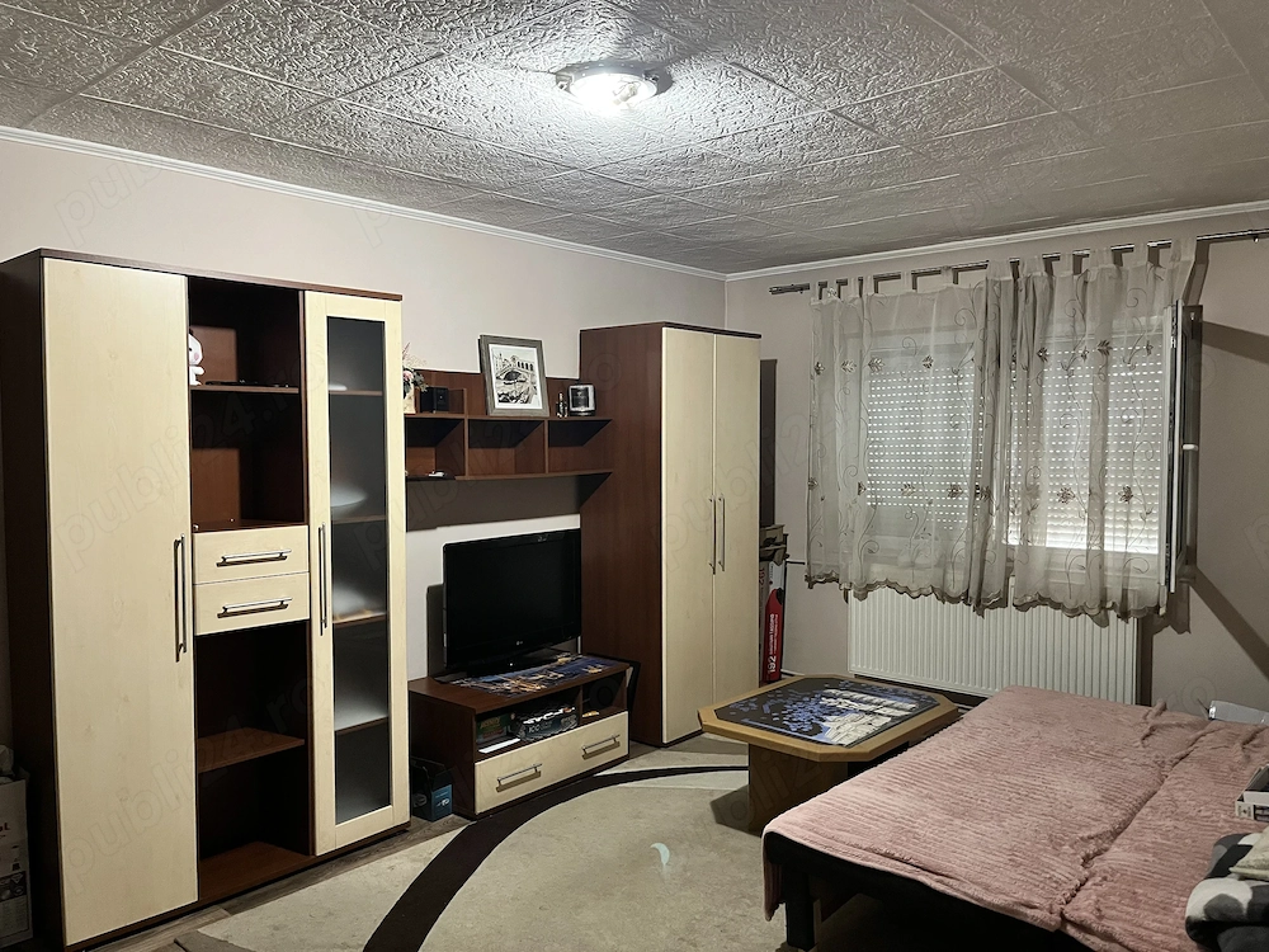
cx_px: 634
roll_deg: +0.7
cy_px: 476
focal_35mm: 26
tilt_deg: -2.9
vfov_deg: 53.1
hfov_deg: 67.3
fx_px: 953
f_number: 1.6
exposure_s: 1/33
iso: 500
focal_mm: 5.1
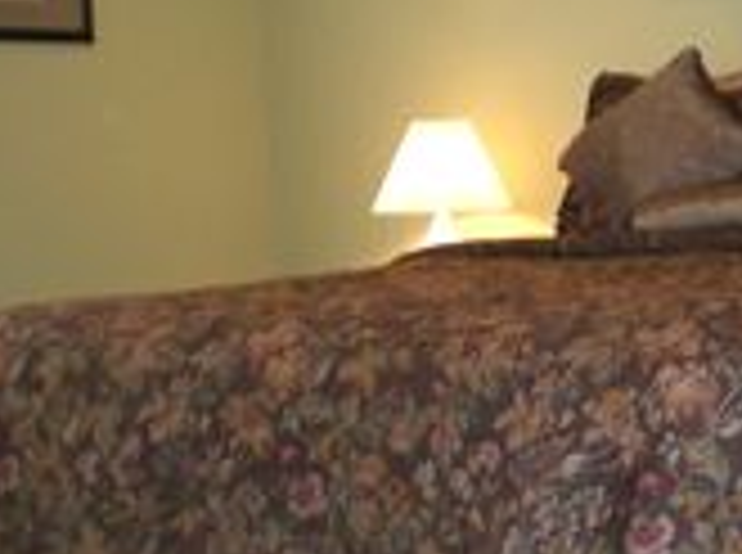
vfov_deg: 17.3
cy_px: 360
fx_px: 1818
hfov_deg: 22.3
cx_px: 715
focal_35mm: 85
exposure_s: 1/60
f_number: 3.1
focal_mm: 6.3
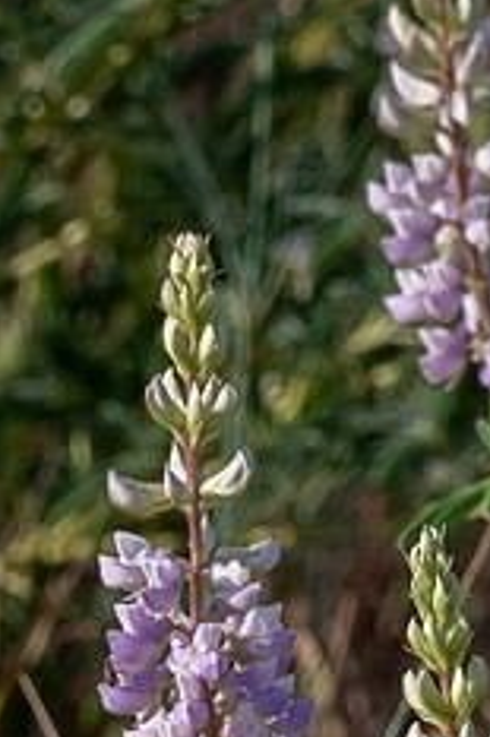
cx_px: 524
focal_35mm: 1436
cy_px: 781
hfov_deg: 1.0
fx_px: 29360
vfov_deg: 1.4
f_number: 25
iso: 2000
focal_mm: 370
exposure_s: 1/320
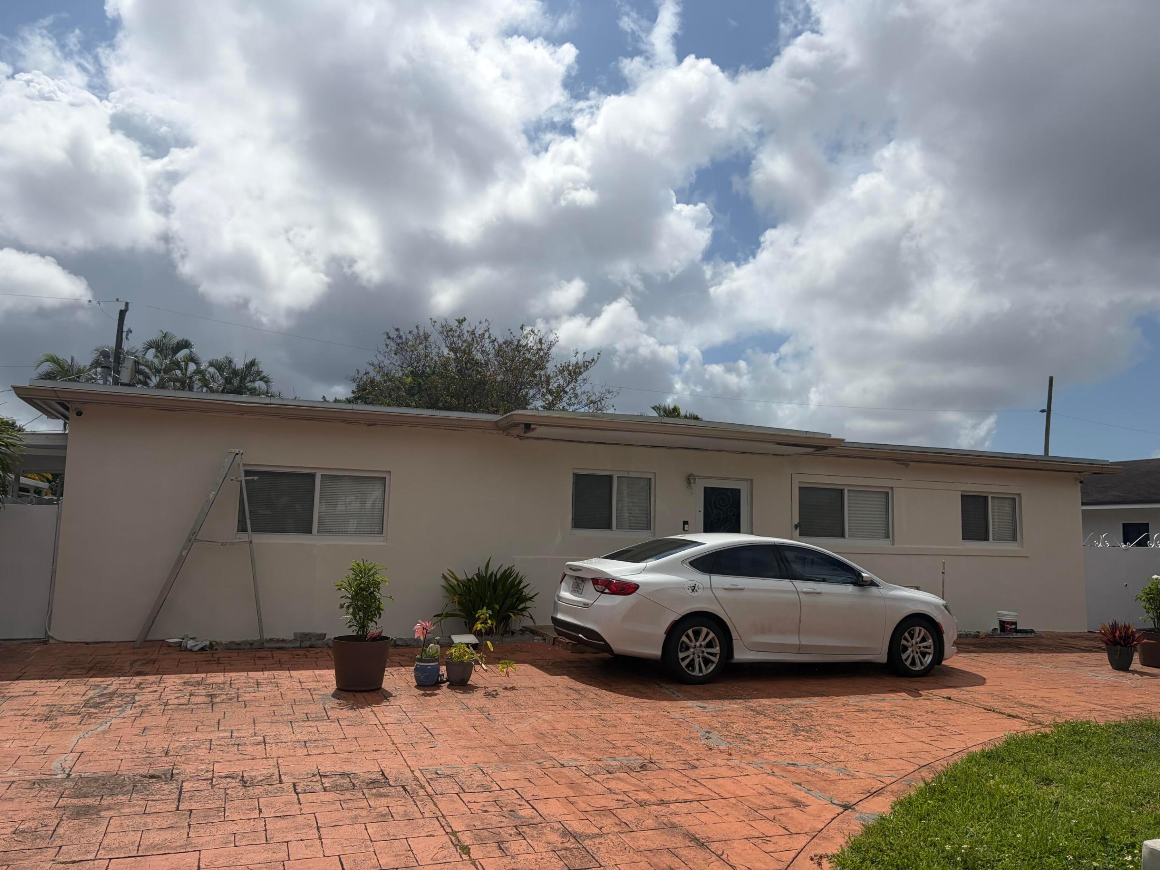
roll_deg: -0.7
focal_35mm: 26
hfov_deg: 67.3
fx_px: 871
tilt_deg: +6.5
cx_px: 580
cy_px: 435
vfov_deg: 53.1
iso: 50
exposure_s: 1/11905
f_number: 1.6
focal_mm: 5.96
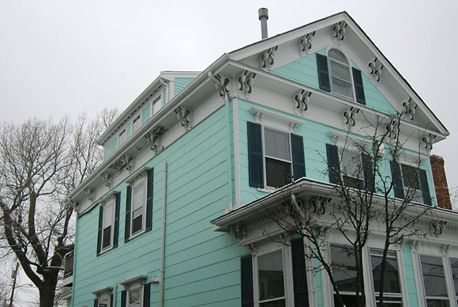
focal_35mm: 36
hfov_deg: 53.1
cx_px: 229
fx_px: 458
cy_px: 154
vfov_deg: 37.0
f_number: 3.5
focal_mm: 24
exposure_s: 1/180
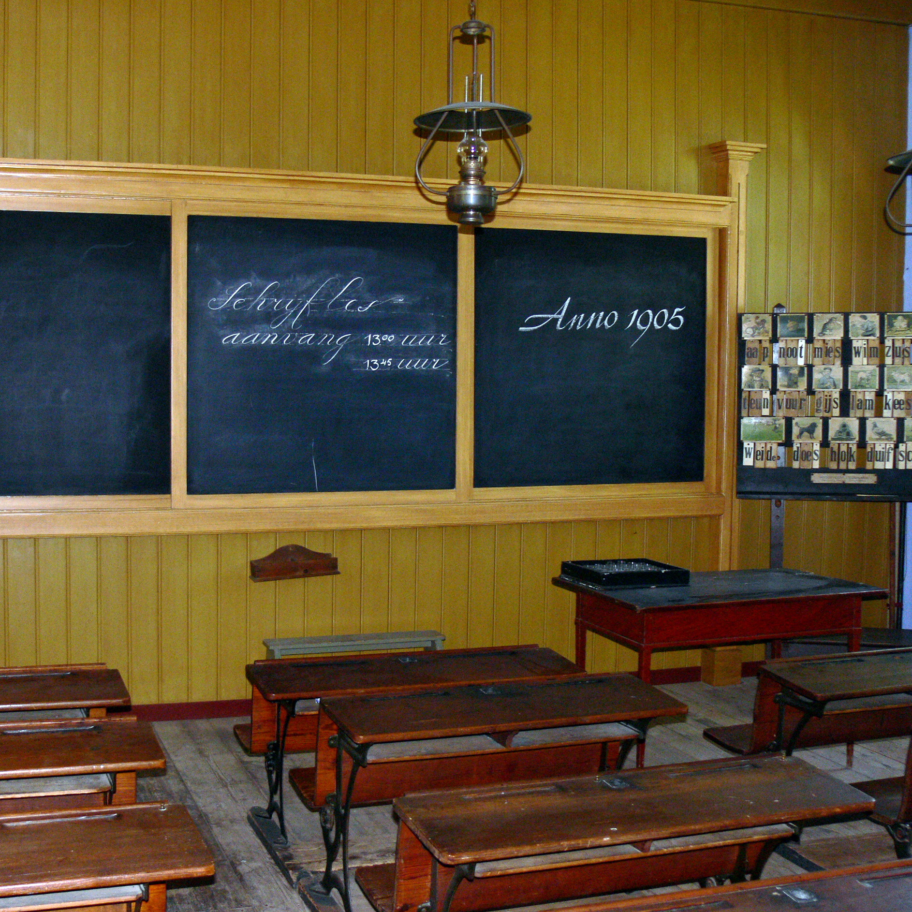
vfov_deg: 40.0
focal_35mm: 42
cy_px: 460
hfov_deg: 39.7
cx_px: 337
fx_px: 1252
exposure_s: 1/30
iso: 100
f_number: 2.8
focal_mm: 7.4
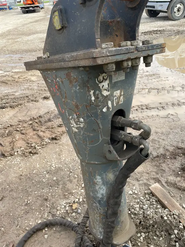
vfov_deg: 67.3
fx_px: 185
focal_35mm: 26
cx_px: 92
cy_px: 124
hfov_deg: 53.1
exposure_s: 1/1350
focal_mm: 4.2
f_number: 1.6
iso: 50
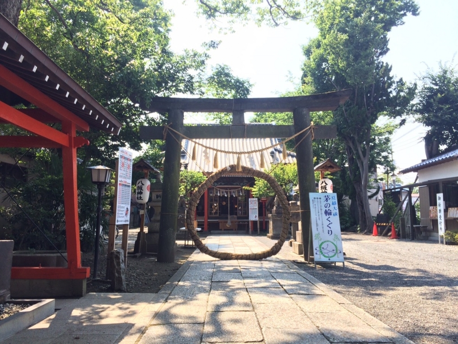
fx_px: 384
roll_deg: -0.3
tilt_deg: +4.7
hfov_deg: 61.7
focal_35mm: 29
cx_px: 229
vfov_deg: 48.2
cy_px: 172
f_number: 2.2
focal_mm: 4.15
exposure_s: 1/533
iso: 32
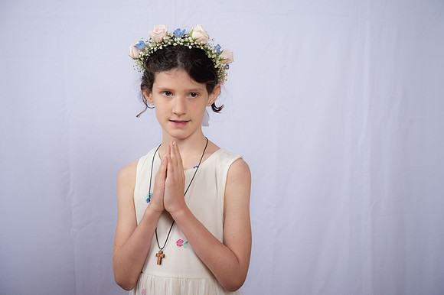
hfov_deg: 28.1
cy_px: 148
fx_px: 887
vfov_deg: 18.9
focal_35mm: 72
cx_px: 222
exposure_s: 1/160
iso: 250
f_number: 8
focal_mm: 72
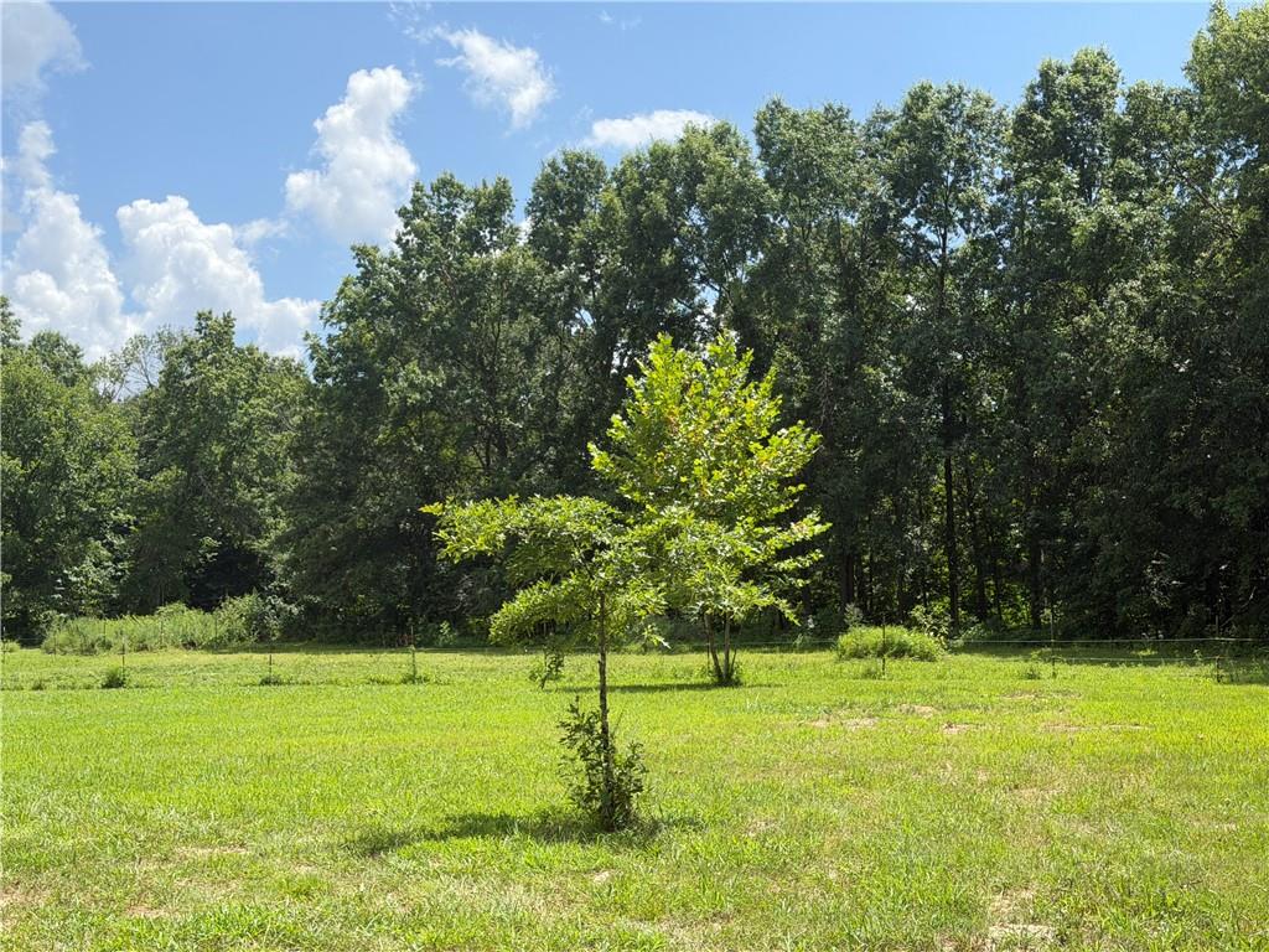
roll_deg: +2.3
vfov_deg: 30.3
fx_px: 1760
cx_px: 634
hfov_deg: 39.7
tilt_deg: +2.9
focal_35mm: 48
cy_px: 476
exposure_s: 1/3534
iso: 80
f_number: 1.78
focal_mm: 6.76
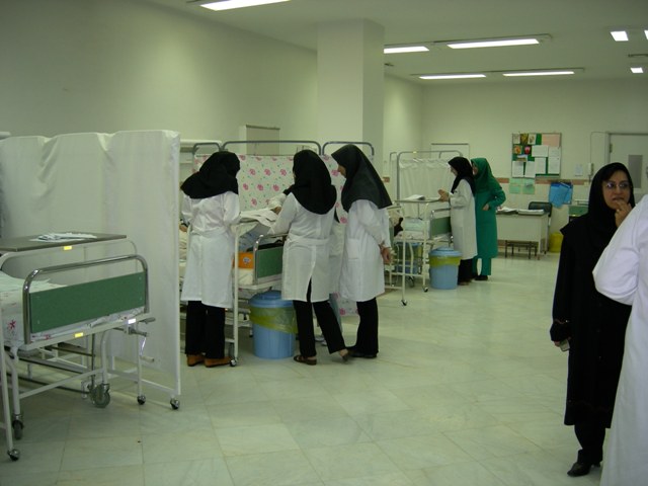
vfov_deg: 39.7
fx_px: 674
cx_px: 324
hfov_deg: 51.4
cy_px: 243
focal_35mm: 36
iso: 64
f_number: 2.7
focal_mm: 7.5
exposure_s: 1/30
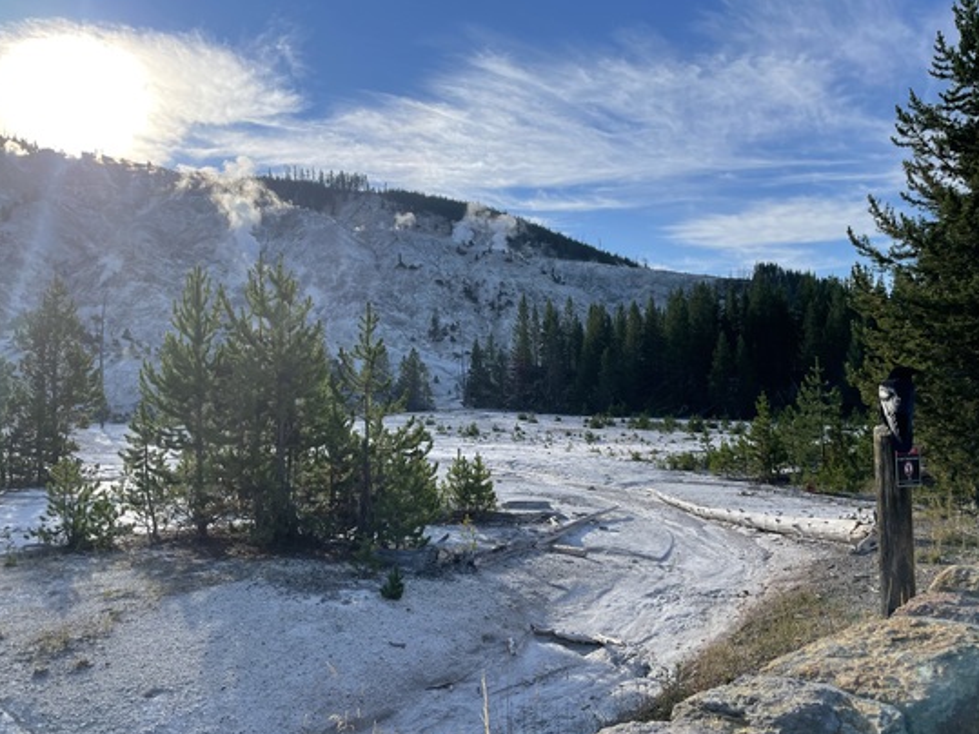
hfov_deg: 65.3
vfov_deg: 51.3
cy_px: 380
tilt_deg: +2.0
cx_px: 496
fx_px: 763
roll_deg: +0.3
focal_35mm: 27
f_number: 1.6
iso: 32
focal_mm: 4.2
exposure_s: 1/2882
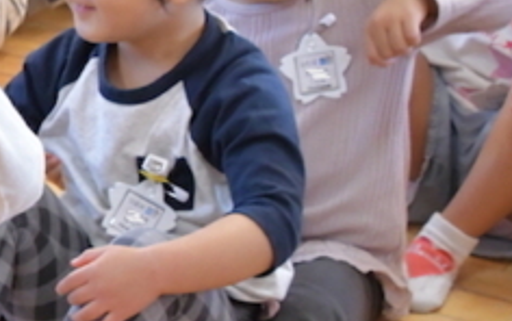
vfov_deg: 8.8
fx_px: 2081
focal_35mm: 149
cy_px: 46
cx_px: -269
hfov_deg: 13.2
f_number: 8
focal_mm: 30
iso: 4000
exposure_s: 1/250
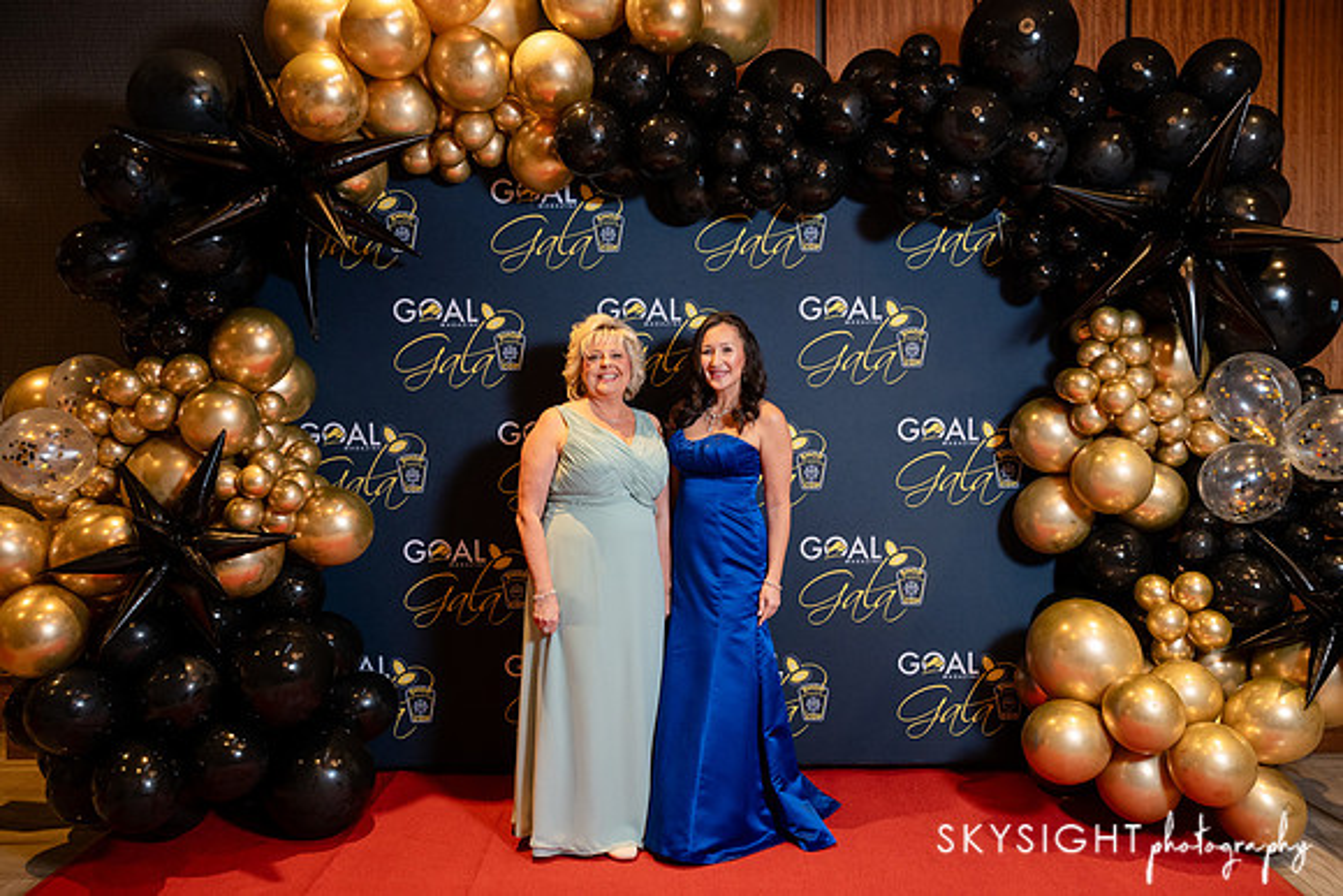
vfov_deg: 46.4
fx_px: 1045
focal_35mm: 28
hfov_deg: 65.4
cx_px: 672
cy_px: 448
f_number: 3.5
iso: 1600
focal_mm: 28
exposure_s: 1/200
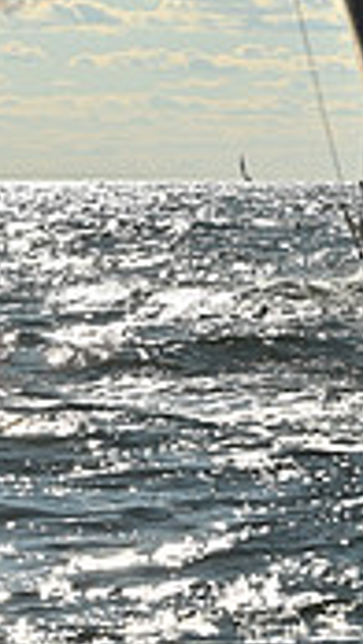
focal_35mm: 331
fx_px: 5658
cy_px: -218
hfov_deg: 3.7
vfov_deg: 6.5
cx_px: 313
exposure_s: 1/4000
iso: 320
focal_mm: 95
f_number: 9
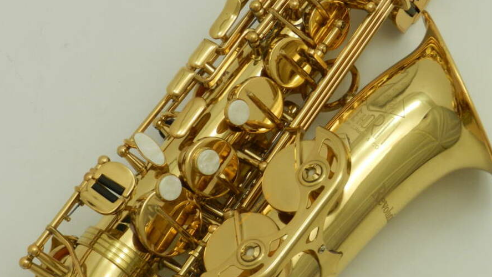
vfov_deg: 7.6
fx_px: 2087
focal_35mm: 160
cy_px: 208
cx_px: 254
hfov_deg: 13.4
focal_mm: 20.5
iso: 220
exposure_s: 1/30
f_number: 4.8
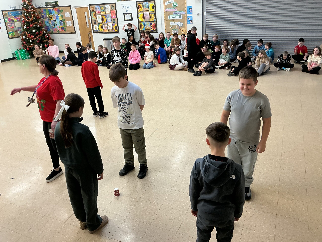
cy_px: 121
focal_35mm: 29
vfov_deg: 48.2
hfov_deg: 61.7
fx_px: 270
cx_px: 161
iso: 80
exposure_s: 1/50
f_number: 1.8
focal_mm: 3
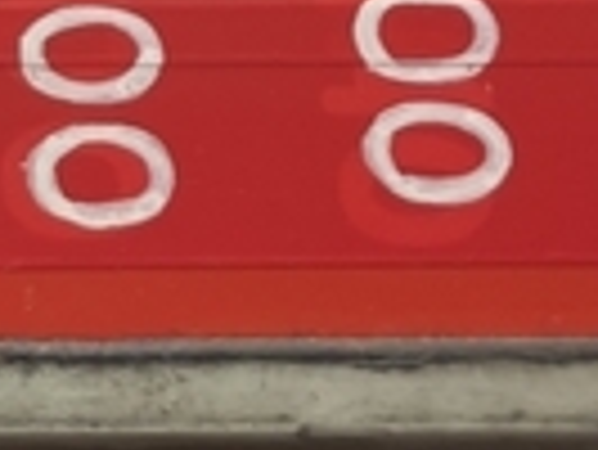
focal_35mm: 168
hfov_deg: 11.4
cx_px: -243
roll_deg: +0.9
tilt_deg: +22.9
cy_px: 94
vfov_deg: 8.8
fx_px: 2905
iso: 50
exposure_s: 1/60
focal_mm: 3.99
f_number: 1.8
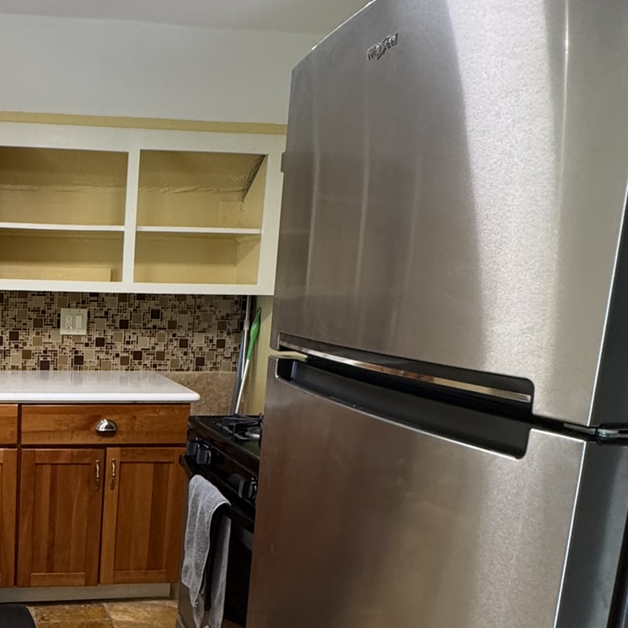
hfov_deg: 43.1
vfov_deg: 48.0
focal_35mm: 34
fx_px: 698
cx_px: 32
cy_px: 396
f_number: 2.2
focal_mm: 2.22
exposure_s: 1/60
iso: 400
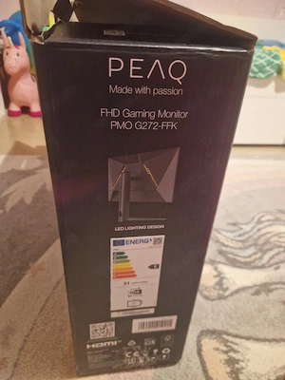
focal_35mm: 23
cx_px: 142
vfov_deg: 73.9
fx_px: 252
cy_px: 190
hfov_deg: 58.9
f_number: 1.8
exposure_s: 1/25
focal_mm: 5.4
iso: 1250
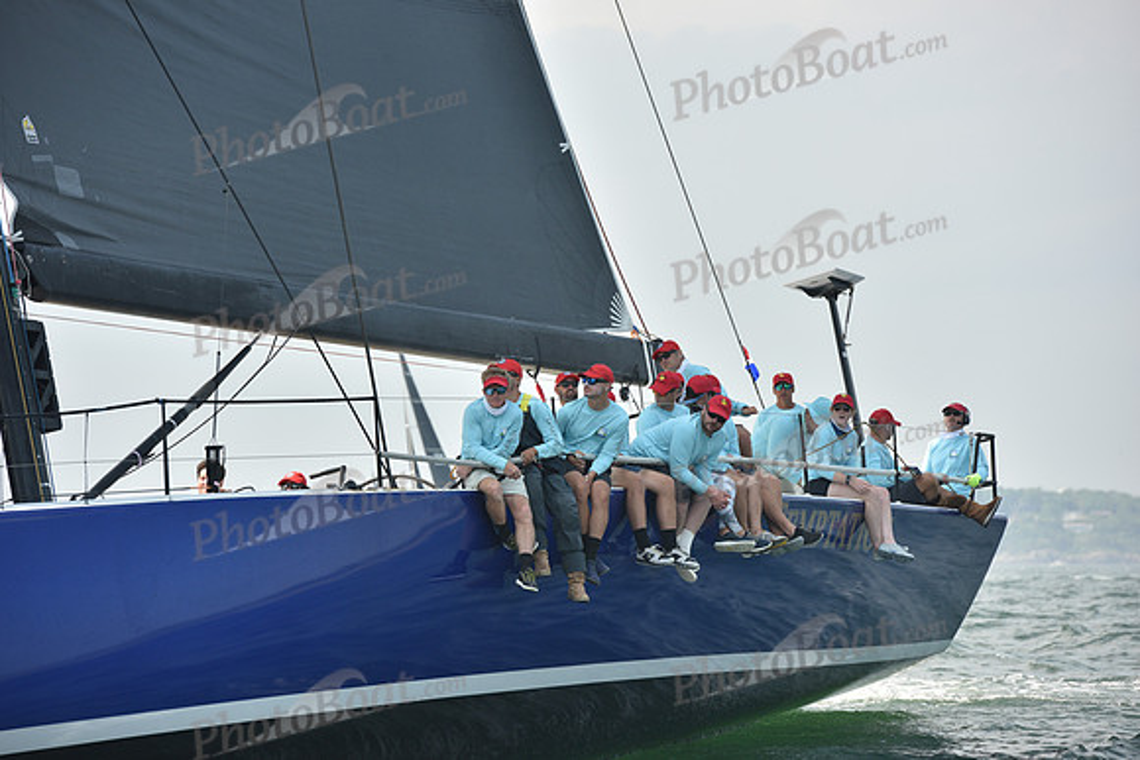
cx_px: 570
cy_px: 380
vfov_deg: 7.2
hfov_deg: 10.8
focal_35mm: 190
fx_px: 6018
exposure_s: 1/800
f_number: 6.3
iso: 250
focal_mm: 190
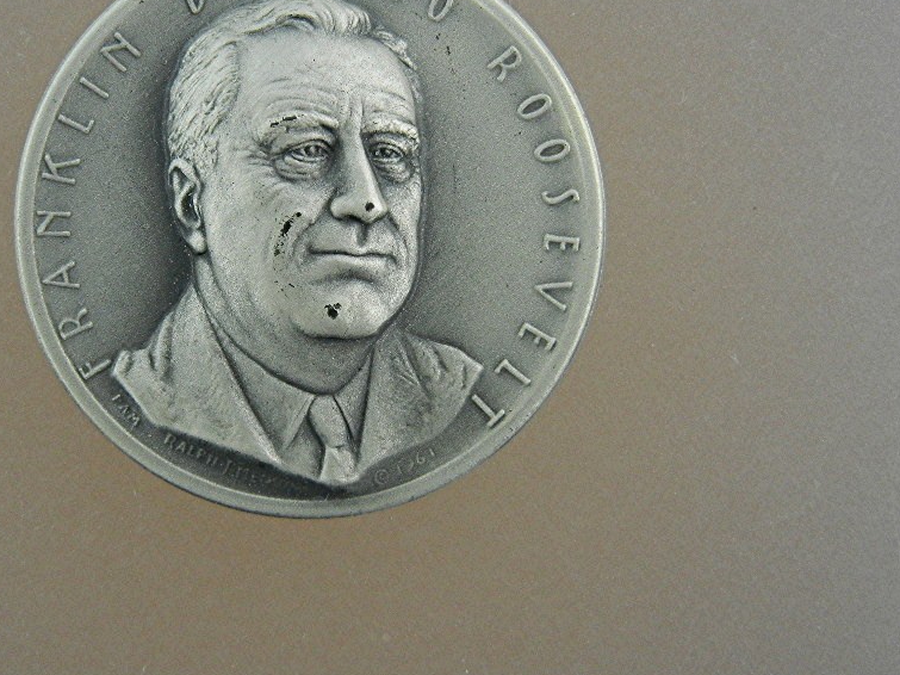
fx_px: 2080
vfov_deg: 18.4
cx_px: 293
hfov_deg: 24.3
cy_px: 244
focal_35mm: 80
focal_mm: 10.6
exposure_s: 1/20.3
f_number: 4
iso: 400
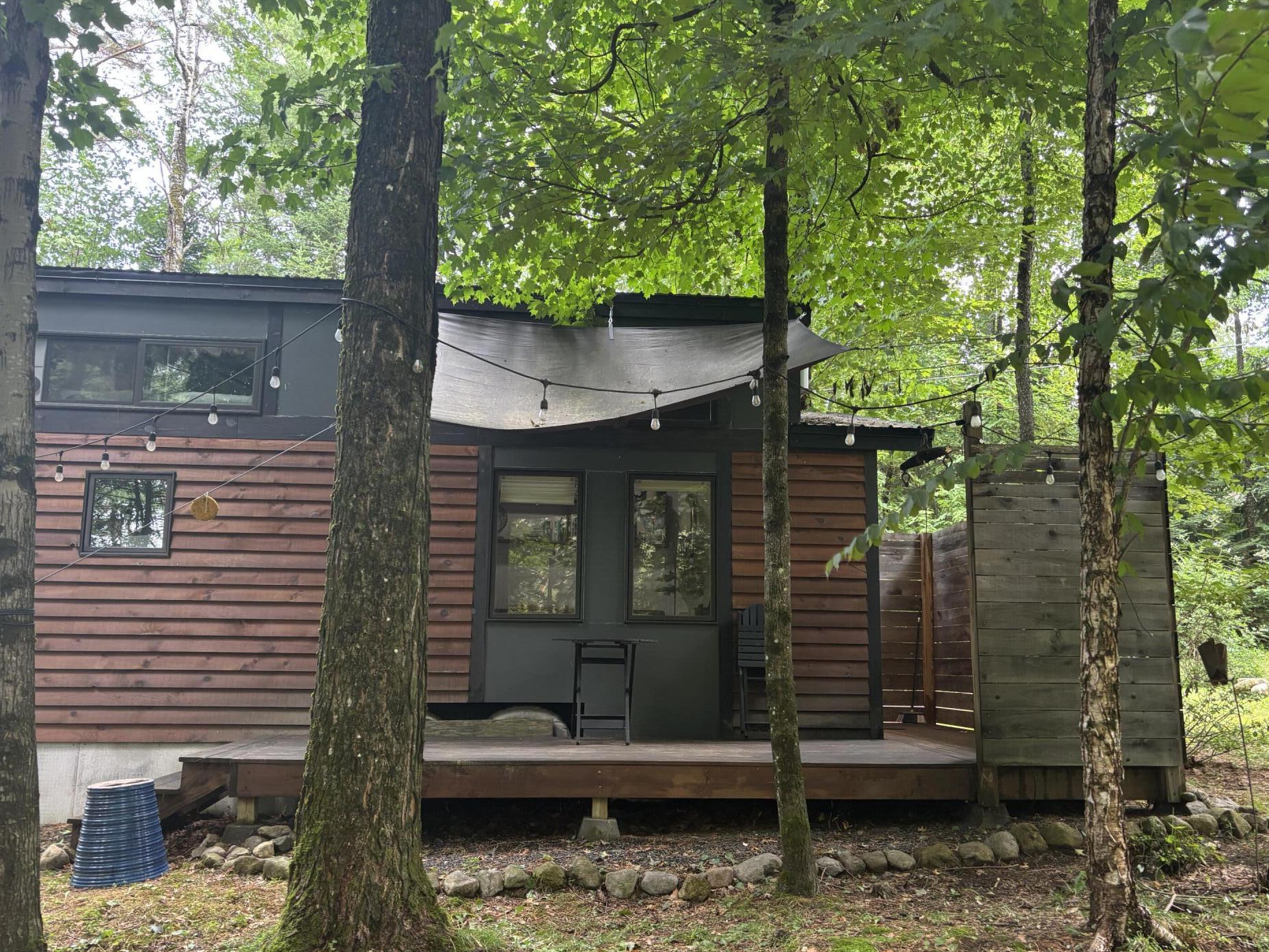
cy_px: 508
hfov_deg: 63.4
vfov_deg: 49.7
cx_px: 651
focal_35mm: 28
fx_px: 1027
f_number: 1.6
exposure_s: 1/60
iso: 200
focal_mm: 5.96
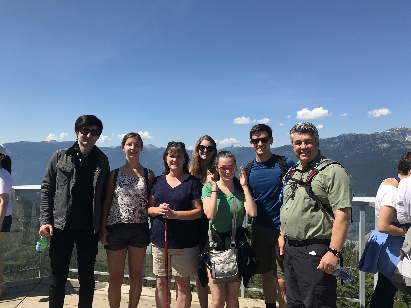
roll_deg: -2.2
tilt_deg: +0.4
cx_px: 206
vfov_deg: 49.7
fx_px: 332
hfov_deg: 63.4
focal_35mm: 28
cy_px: 154
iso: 20
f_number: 1.8
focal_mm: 3.99
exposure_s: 1/2740
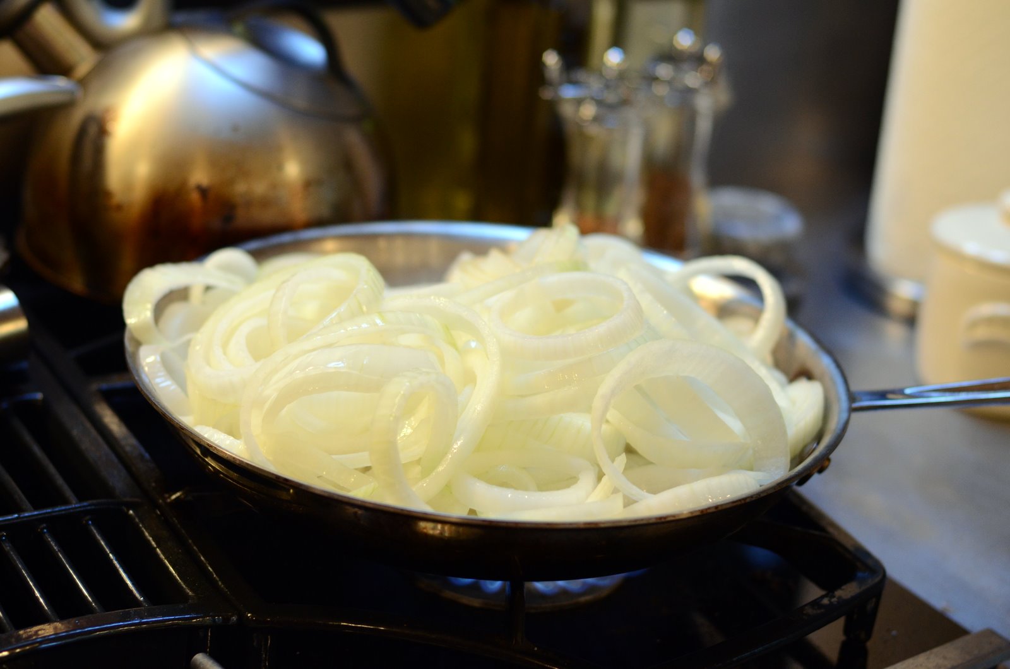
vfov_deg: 18.1
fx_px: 2100
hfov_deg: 27.0
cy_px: 334
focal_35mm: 75
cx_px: 505
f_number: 2.5
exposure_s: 1/250
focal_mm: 50
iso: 1000
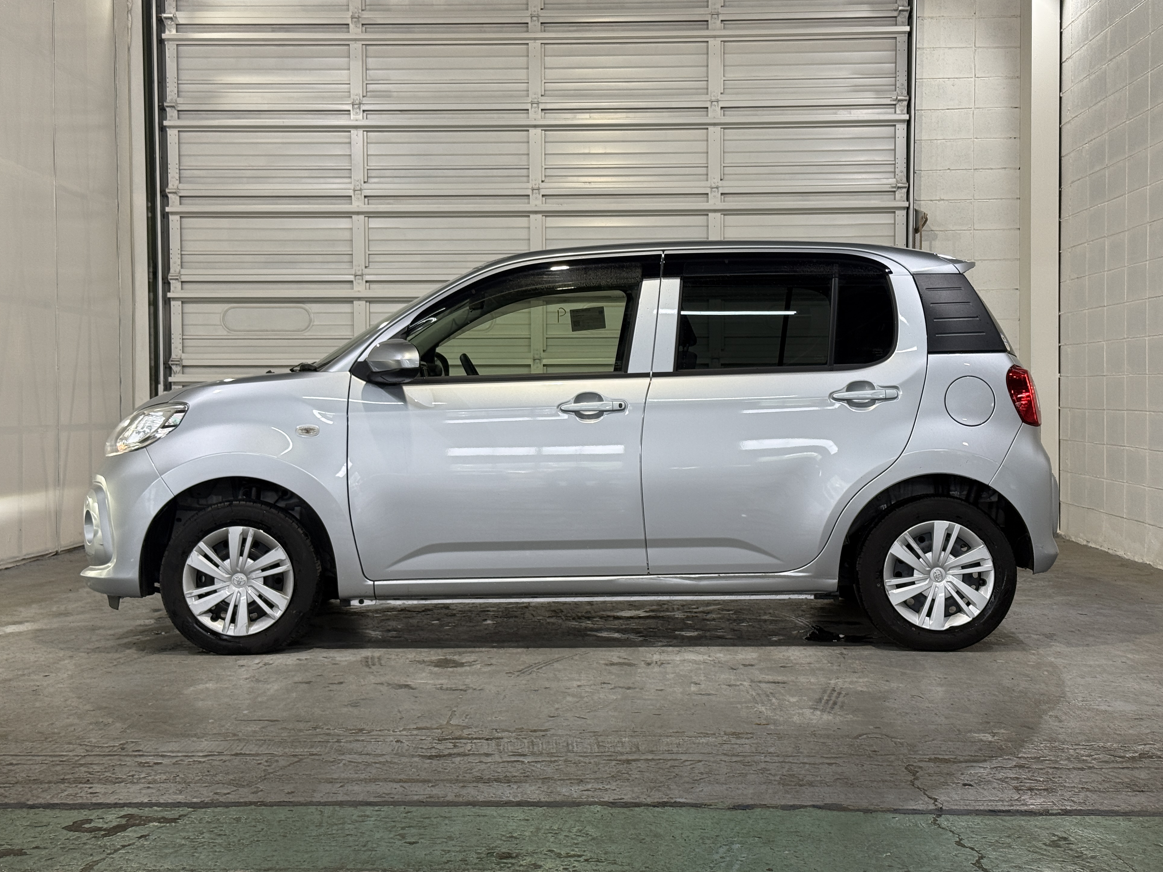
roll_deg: +0.0
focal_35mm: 50
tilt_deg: -0.8
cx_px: 578
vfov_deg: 29.1
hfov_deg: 38.2
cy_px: 427
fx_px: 1680
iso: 50
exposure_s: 1/60
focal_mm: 6.76
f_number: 1.78
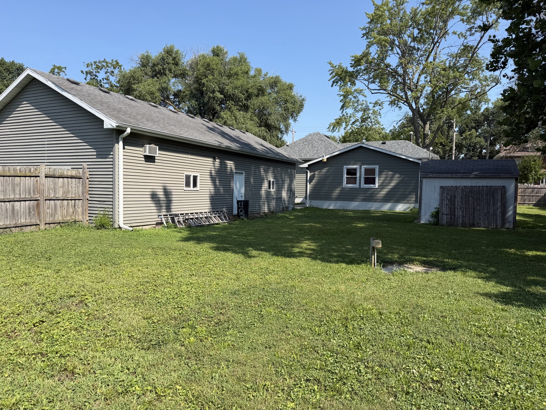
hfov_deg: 71.6
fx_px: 379
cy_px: 205
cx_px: 273
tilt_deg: -2.0
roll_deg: -0.7
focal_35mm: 24
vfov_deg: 56.8
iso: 80
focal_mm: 6.76
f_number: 1.78
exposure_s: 1/2907
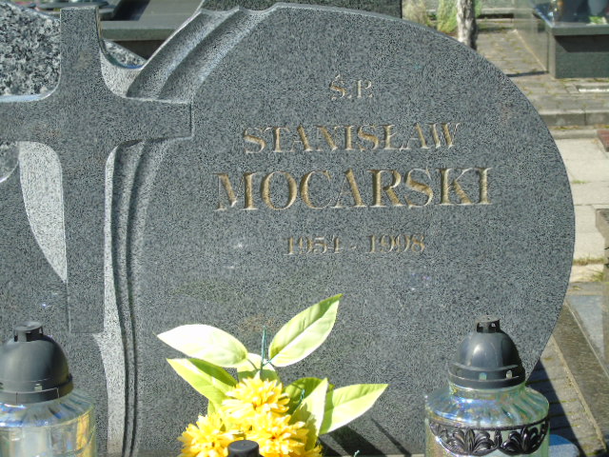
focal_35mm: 108
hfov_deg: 18.2
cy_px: 228
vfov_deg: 13.7
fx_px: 1900
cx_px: 304
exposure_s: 1/250
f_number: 4.4
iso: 80
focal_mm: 19
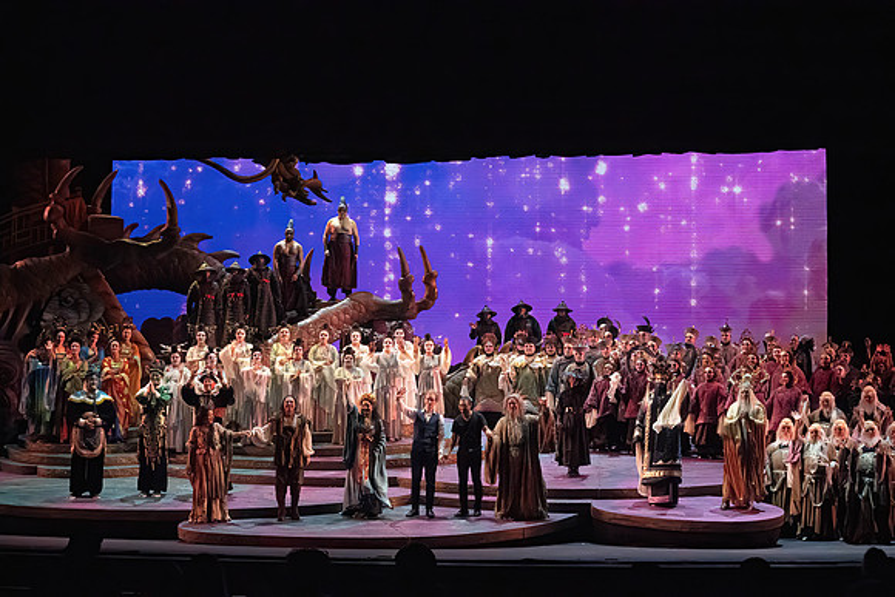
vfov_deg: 19.5
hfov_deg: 28.8
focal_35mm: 70
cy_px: 298
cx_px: 448
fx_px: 1741
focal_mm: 70
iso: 20000
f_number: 10
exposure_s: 1/1000
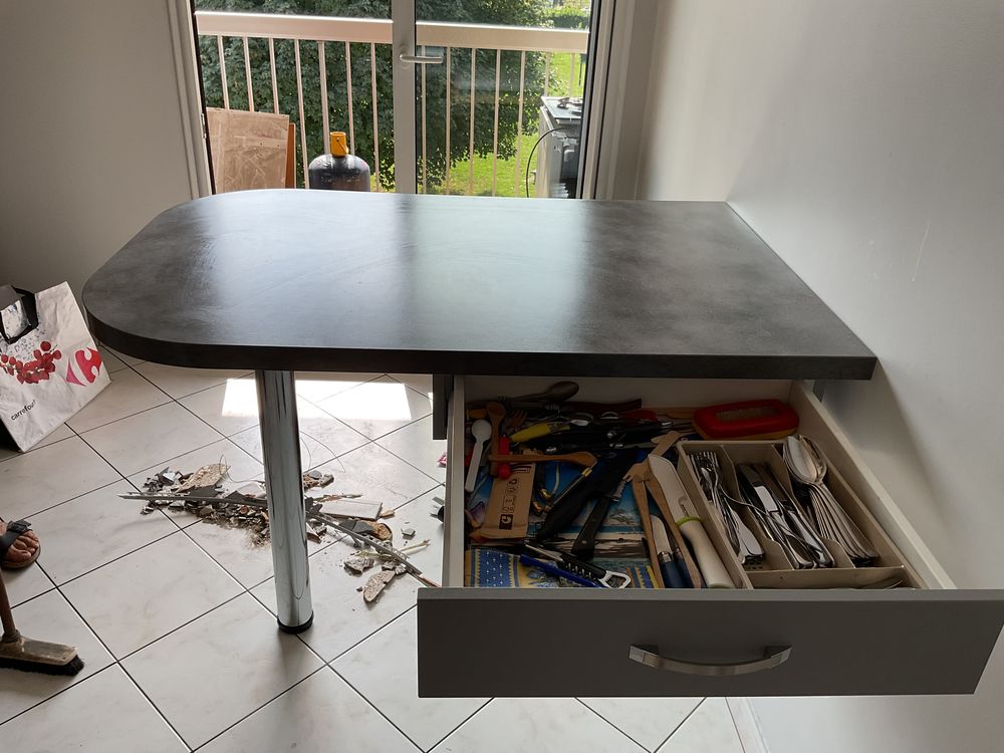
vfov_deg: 48.2
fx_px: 841
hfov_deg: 61.7
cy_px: 376
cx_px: 502
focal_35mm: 29
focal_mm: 3
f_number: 1.8
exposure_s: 1/333
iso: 16
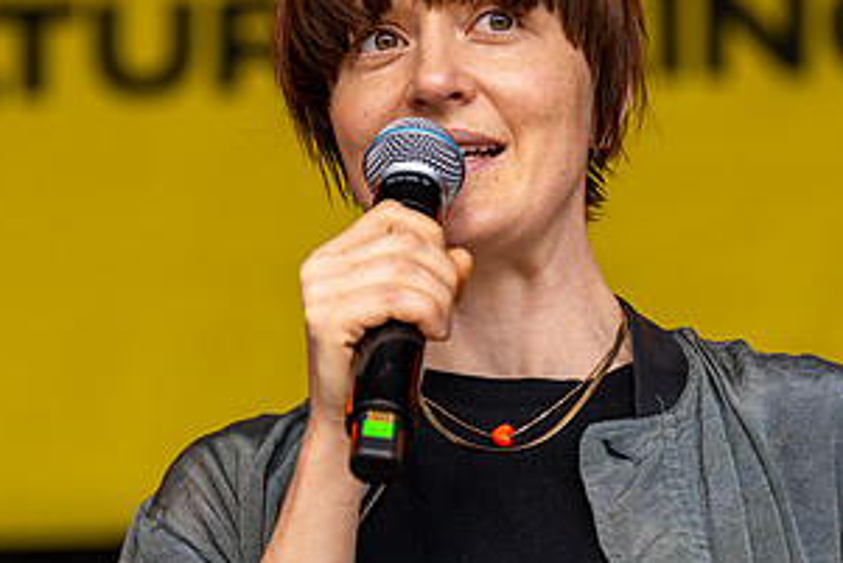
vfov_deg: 4.2
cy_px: 209
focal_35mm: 324
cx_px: 457
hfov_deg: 6.4
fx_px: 7590
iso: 64
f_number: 2.8
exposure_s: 1/200
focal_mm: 132
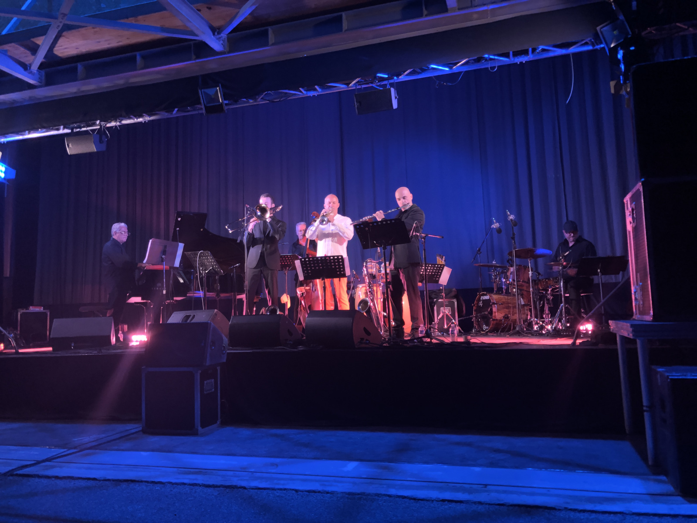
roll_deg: +0.7
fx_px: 564
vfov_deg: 49.7
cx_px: 348
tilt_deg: +7.0
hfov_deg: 63.4
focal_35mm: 28
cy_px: 262
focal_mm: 3.99
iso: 500
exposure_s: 1/30
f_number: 1.8
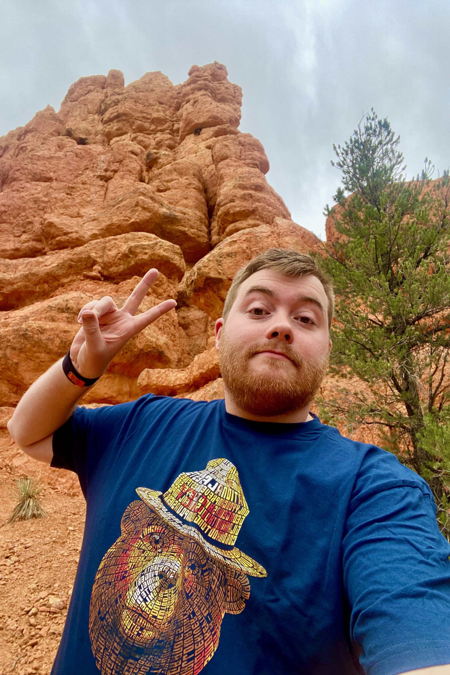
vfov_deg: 73.7
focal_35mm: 24
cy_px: 338
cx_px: 209
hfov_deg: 53.1
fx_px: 450
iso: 25
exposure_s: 1/122
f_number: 2.2
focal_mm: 2.71
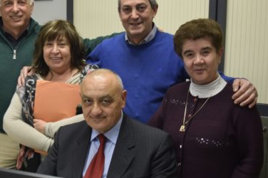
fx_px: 497
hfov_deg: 29.6
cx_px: 63
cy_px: 102
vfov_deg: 20.3
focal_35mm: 67
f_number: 4
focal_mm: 27
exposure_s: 1/60
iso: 560
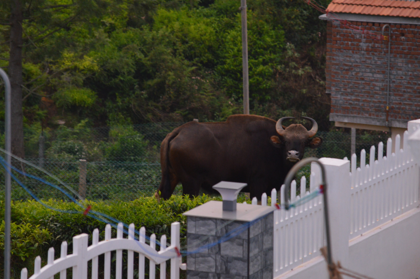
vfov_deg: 4.6
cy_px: 140
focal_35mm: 300
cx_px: 210
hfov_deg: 6.9
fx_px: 3497
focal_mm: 200
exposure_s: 1/125
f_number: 5.6
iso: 1100
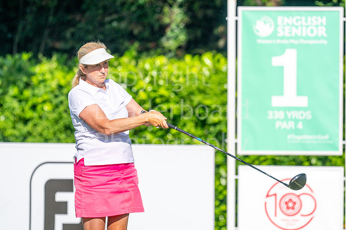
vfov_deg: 3.1
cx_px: 173
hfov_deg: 4.6
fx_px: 4322
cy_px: 115
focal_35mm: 450
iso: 200
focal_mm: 300
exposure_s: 1/3200
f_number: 5
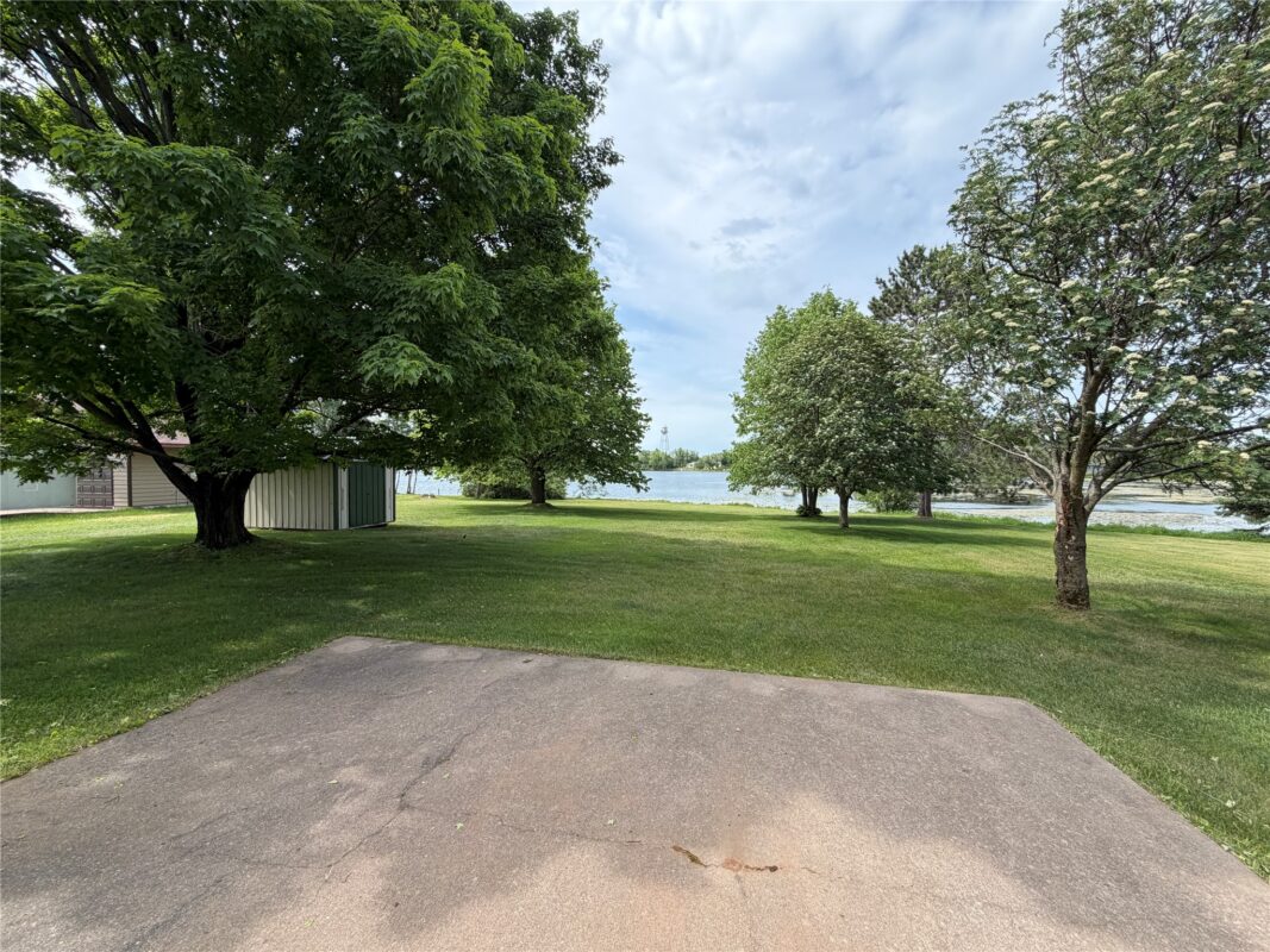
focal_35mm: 14
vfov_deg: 85.7
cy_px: 476
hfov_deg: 102.1
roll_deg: -0.2
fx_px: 514
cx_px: 635
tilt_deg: -0.4
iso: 40
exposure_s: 1/638
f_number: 2.2
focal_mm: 2.22
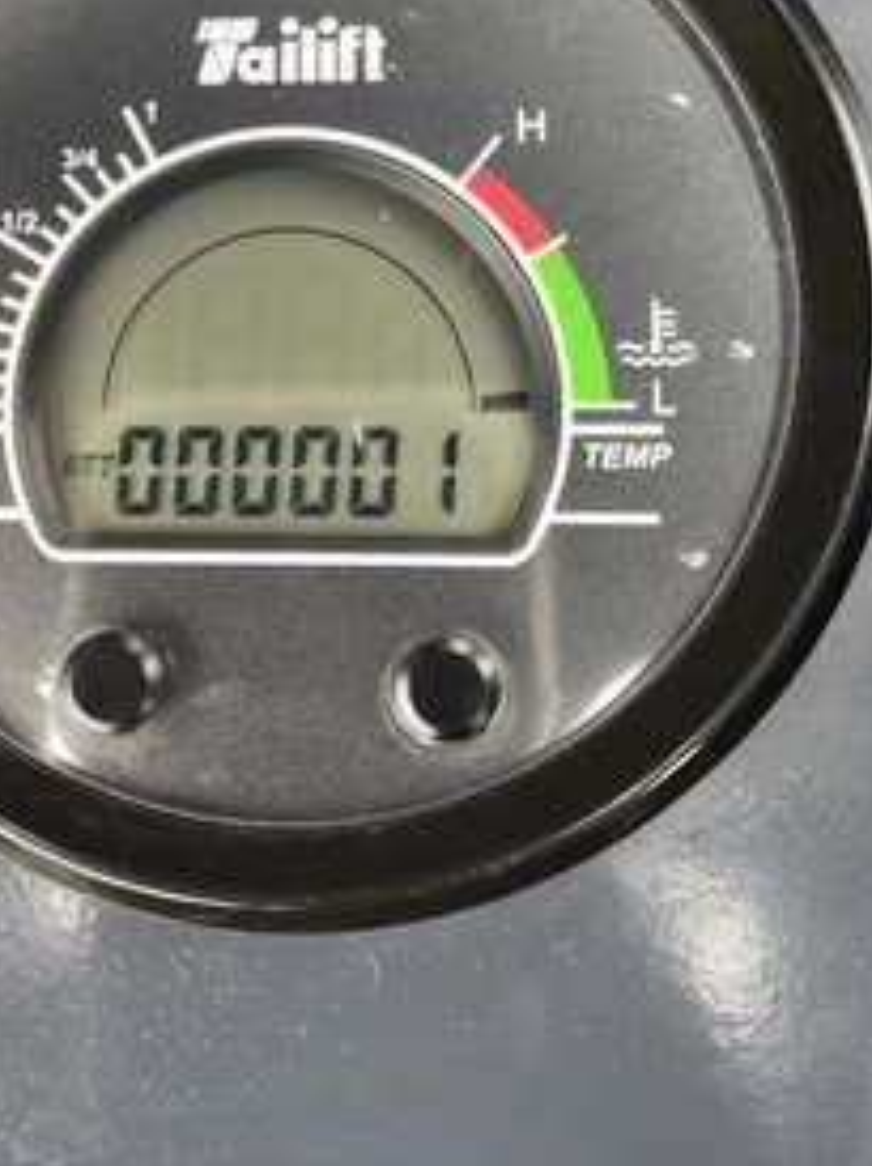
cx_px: 264
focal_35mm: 38
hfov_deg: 37.1
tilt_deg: -63.4
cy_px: 426
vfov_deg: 48.5
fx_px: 1278
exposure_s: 1/122
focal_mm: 5.1
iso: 40
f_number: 1.6
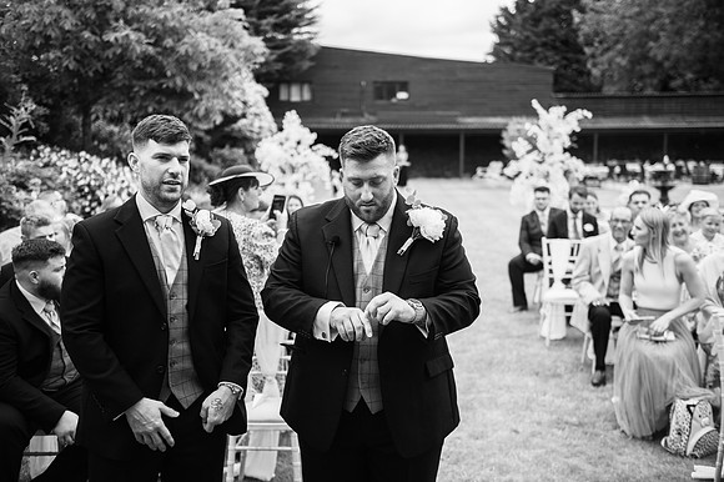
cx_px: 362
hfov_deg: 43.6
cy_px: 241
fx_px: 904
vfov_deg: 29.8
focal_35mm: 45
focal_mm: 45
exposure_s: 1/500
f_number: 2.8
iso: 125
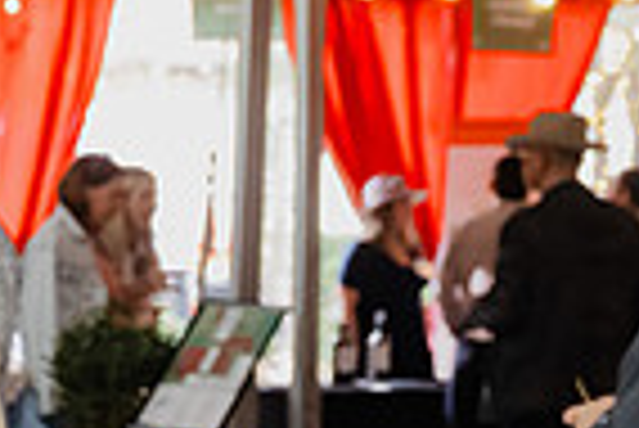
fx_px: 2896
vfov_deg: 8.4
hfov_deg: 11.4
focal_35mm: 163
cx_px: -639
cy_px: 394
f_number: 5
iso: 4000
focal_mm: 40
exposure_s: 1/160
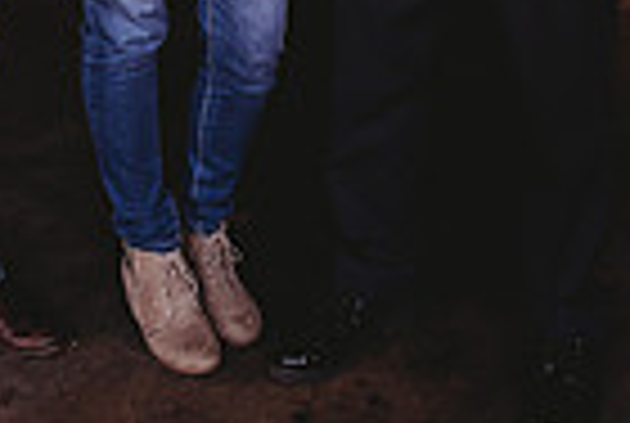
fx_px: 1806
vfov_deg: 12.1
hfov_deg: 19.8
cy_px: -385
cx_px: 341
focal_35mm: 103
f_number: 3.2
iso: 250
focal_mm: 24
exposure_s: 1/250
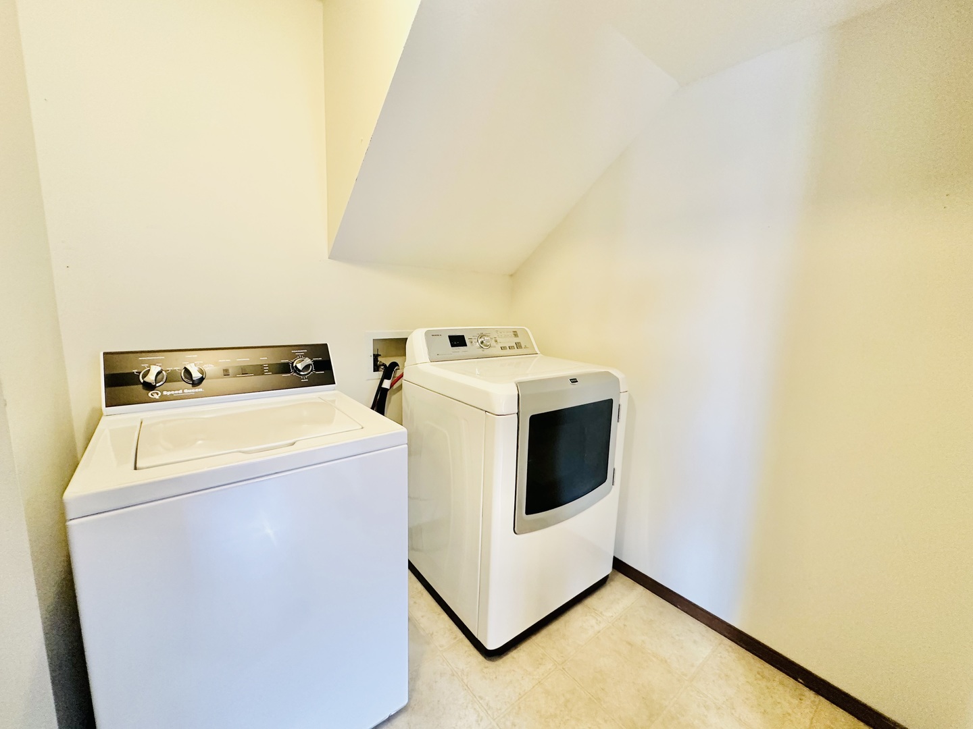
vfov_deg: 85.7
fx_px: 394
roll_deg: -2.3
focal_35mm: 14
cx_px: 486
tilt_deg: -8.0
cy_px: 364
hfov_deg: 102.1
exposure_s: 1/60
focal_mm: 2.22
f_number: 2.2
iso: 320
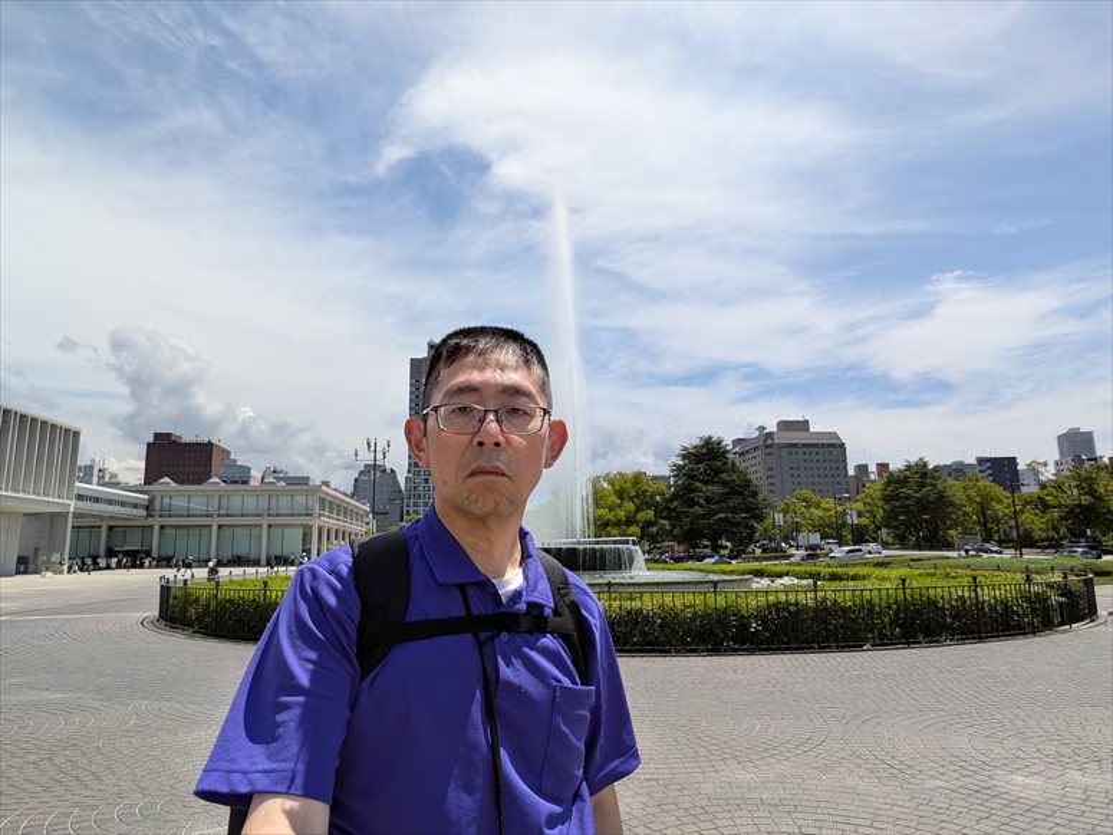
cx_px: 556
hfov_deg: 79.0
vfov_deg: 63.4
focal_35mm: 21
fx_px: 675
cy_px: 418
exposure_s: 1/2237
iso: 48
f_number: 2.2
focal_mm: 2.74
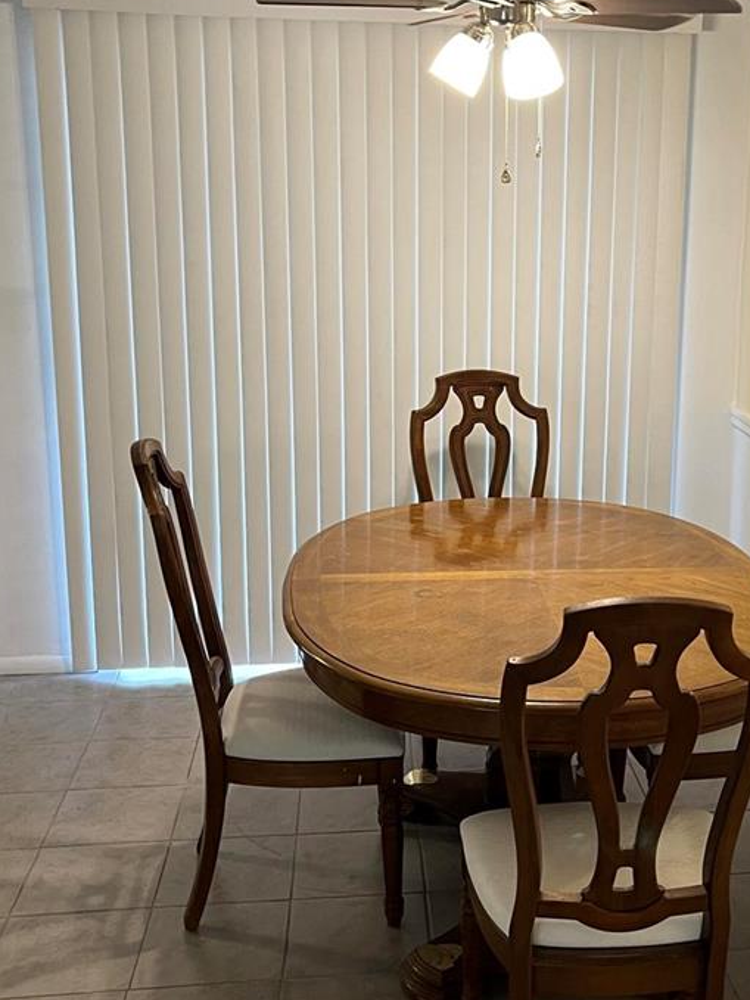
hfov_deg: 31.0
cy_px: 437
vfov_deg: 41.2
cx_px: 556
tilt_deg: -12.6
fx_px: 1328
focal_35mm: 46
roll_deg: -2.1
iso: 160
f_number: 1.6
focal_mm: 5.1
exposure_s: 1/60
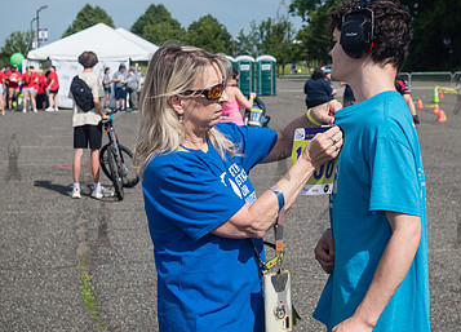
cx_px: 260
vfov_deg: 21.6
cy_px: 129
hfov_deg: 29.8
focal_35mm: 66
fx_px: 866
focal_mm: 35
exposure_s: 1/3200
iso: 200
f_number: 4
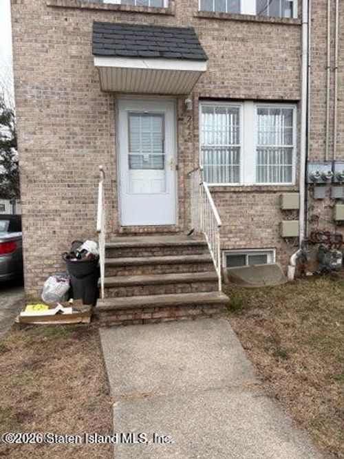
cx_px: 172
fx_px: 345
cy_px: 230
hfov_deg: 53.0
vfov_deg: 67.3
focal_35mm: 26
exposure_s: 1/716
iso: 50
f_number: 1.6
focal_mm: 5.96
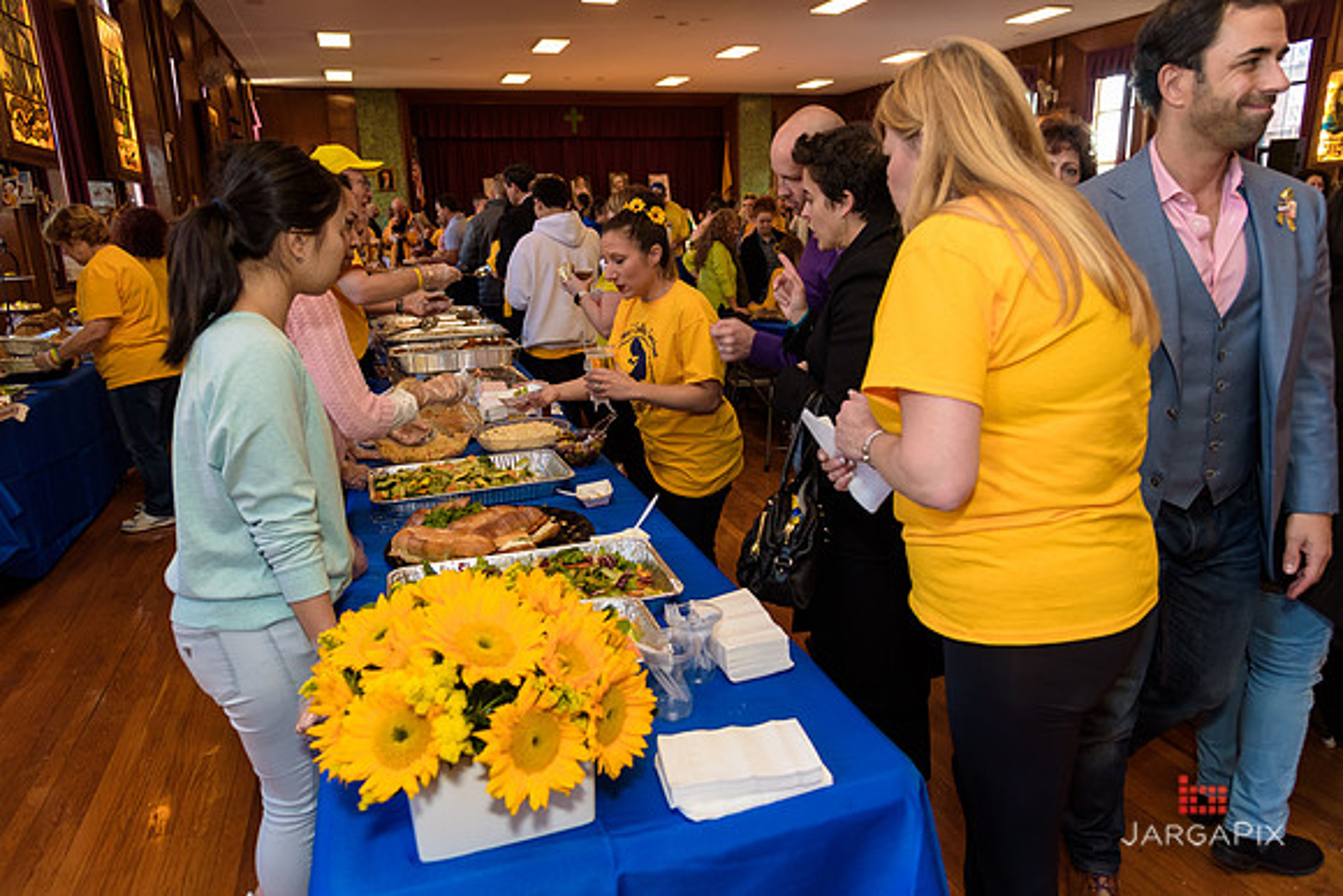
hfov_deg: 73.7
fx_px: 896
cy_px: 448
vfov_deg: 53.2
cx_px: 672
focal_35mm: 24
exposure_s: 1/100
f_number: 4
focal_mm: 24
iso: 640
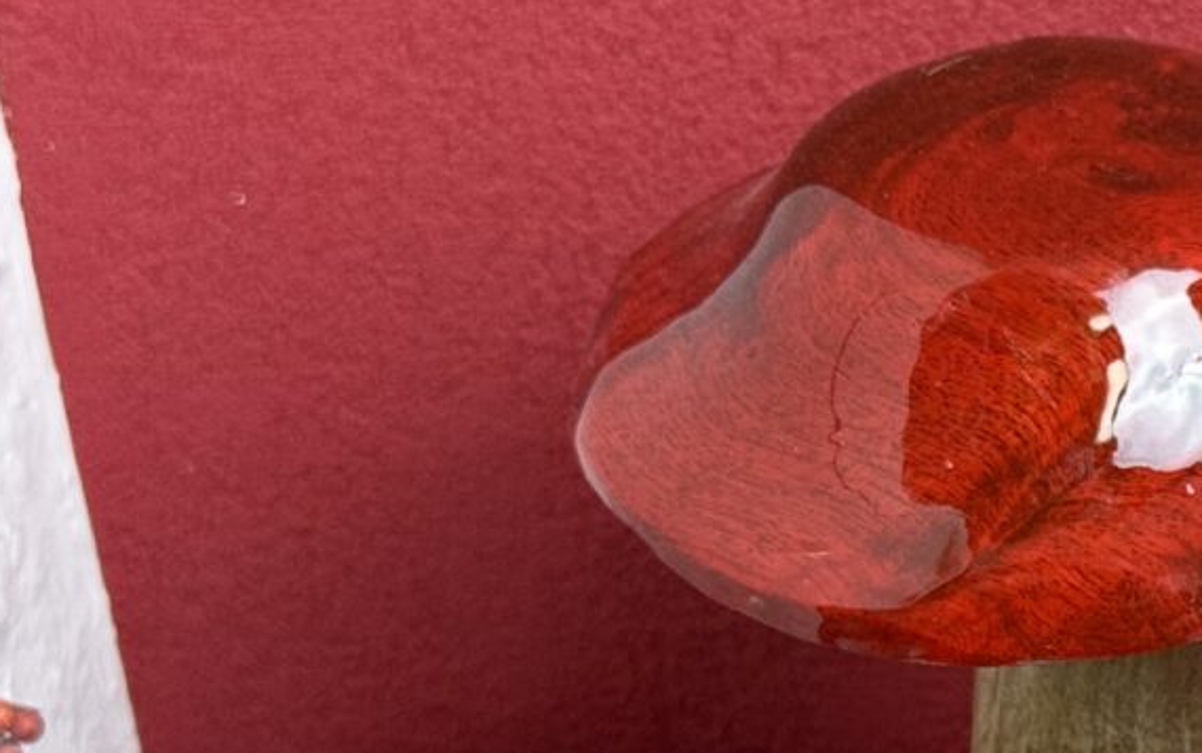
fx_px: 4491
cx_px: 1590
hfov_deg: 14.6
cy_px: 768
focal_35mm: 137
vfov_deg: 9.5
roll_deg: +1.6
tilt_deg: -28.0
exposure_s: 1/50
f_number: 1.78
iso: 100
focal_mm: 6.76
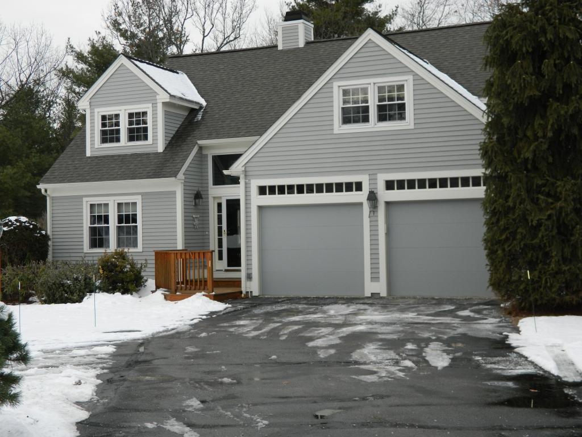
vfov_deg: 25.7
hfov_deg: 33.8
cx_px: 291
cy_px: 218
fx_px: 958
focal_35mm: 57
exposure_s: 1/200
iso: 110
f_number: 3.8
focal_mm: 10.2
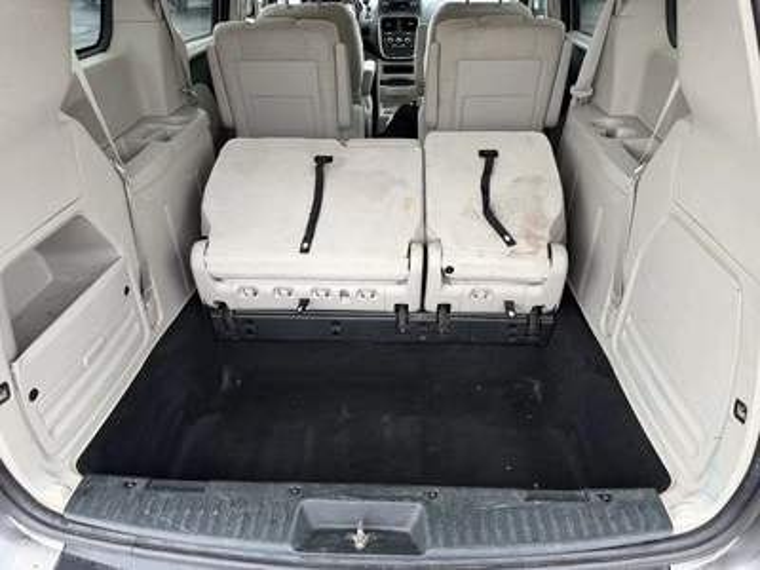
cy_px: 285
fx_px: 527
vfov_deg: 56.8
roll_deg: -0.9
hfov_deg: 71.6
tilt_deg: -31.9
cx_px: 380
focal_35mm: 24
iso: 200
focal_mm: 6.76
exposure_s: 1/121
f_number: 1.78
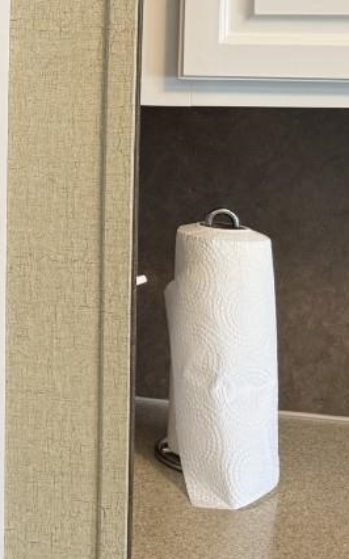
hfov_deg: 13.5
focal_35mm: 86
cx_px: -286
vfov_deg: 23.5
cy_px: 67
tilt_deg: -5.4
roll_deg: +0.0
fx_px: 1310
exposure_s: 1/60
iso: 160
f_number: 1.78
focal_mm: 6.76
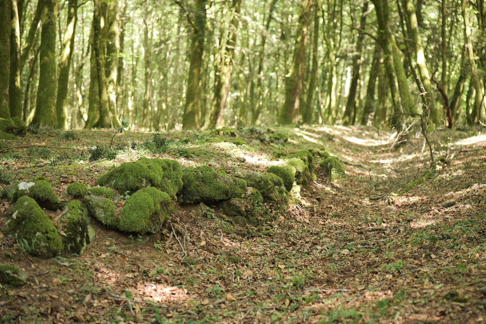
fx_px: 675
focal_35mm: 50
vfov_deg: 27.0
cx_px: 243
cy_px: 162
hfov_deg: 39.6
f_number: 2.2
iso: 800
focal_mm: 50
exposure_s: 1/100
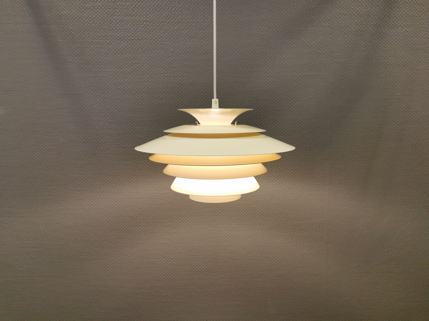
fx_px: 335
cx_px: 214
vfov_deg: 51.4
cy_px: 160
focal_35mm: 27
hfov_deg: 65.3
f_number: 1.6
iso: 125
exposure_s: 1/100
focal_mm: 5.56
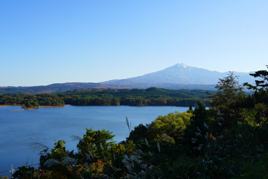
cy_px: 95
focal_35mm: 37
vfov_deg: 35.9
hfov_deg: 51.9
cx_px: 130
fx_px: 275
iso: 100
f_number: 11
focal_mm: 23
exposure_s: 1/125
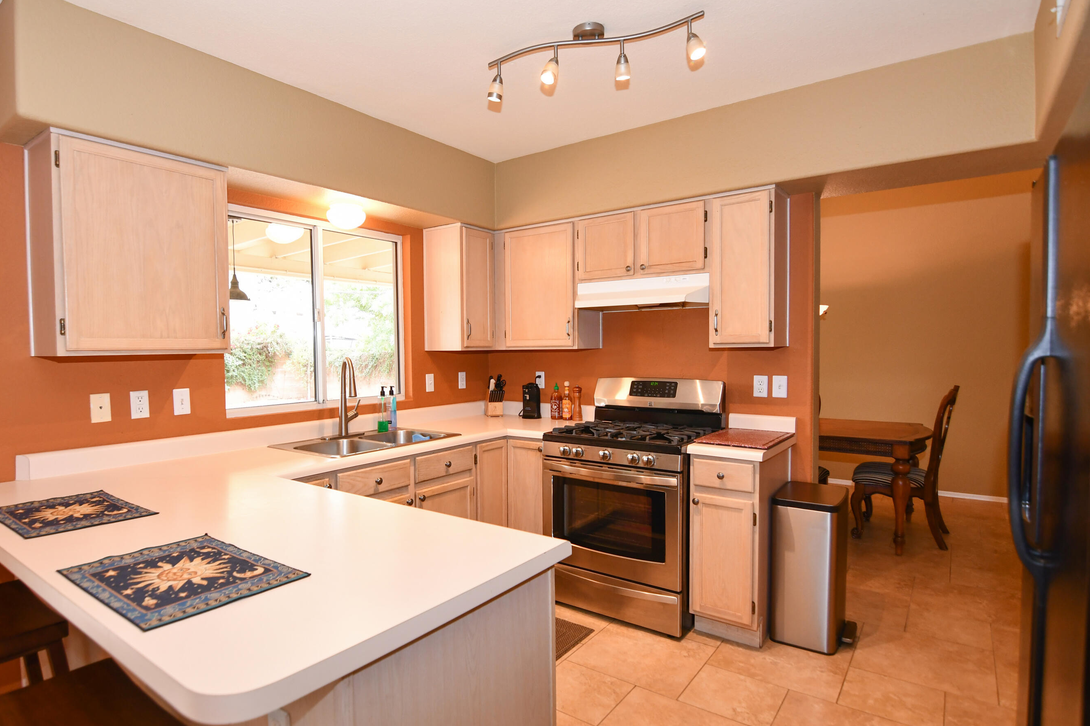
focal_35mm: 18
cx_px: 501
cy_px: 370
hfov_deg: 89.8
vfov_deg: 67.4
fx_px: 545
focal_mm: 11
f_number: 4
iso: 640
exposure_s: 1/60
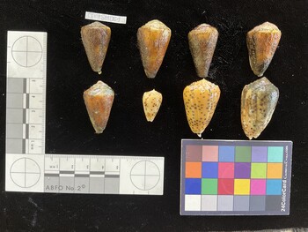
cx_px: 154
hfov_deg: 61.6
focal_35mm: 29
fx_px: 258
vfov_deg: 48.3
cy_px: 116
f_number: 1.8
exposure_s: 1/50
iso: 80
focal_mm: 3
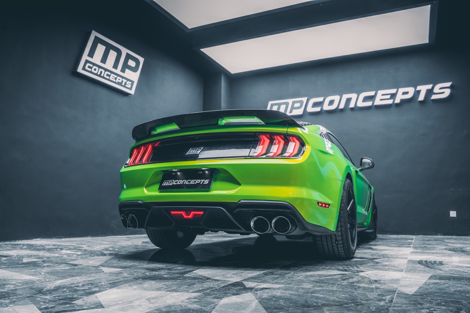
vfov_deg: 46.4
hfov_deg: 65.5
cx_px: 235
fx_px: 365
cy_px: 156
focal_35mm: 28
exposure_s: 1/15
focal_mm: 28
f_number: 8
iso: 500
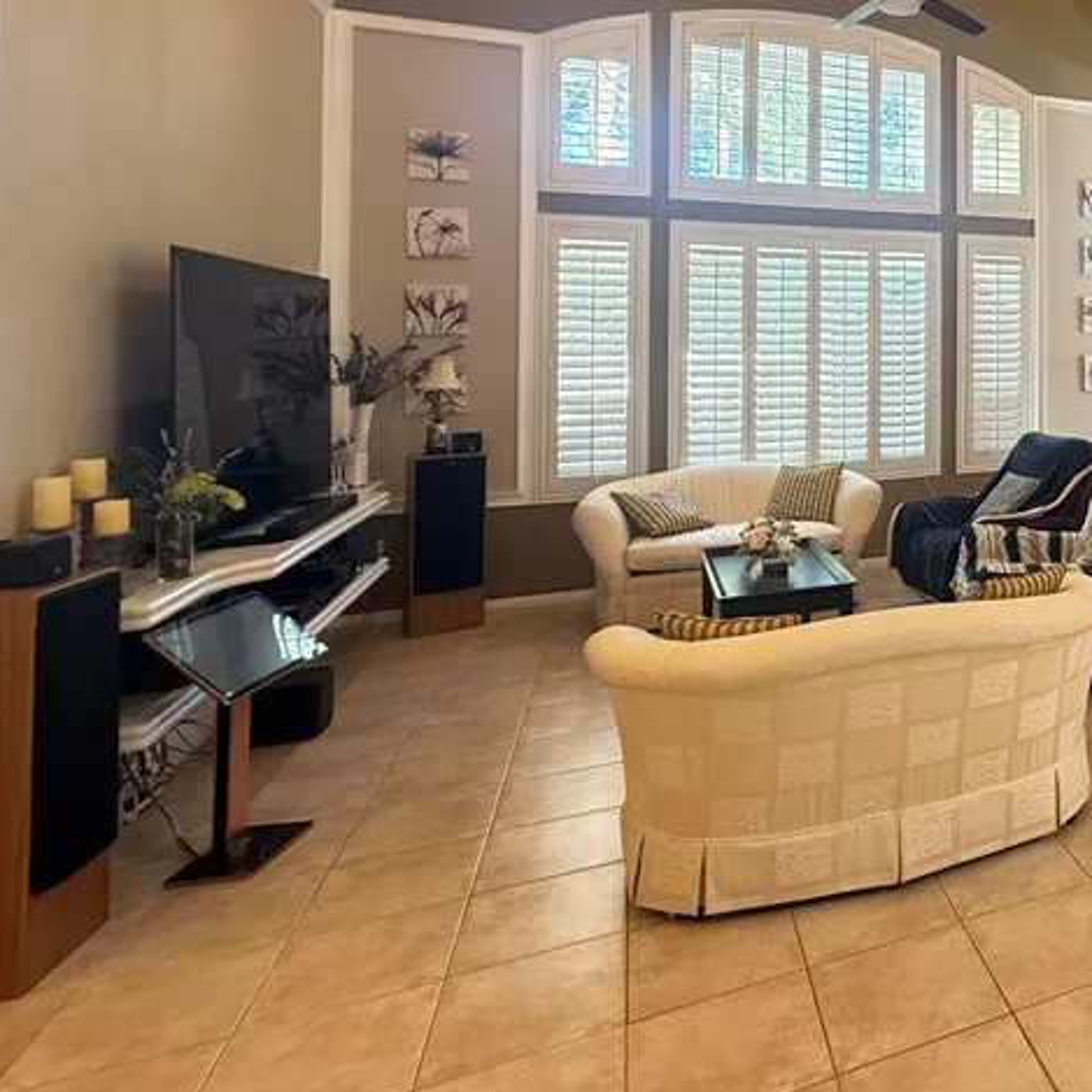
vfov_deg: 57.0
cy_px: 317
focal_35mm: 27
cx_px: 1148
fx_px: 964
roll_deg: -0.2
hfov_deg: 46.7
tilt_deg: +2.0
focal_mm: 2.22
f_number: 2.2
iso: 250
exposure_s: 1/60
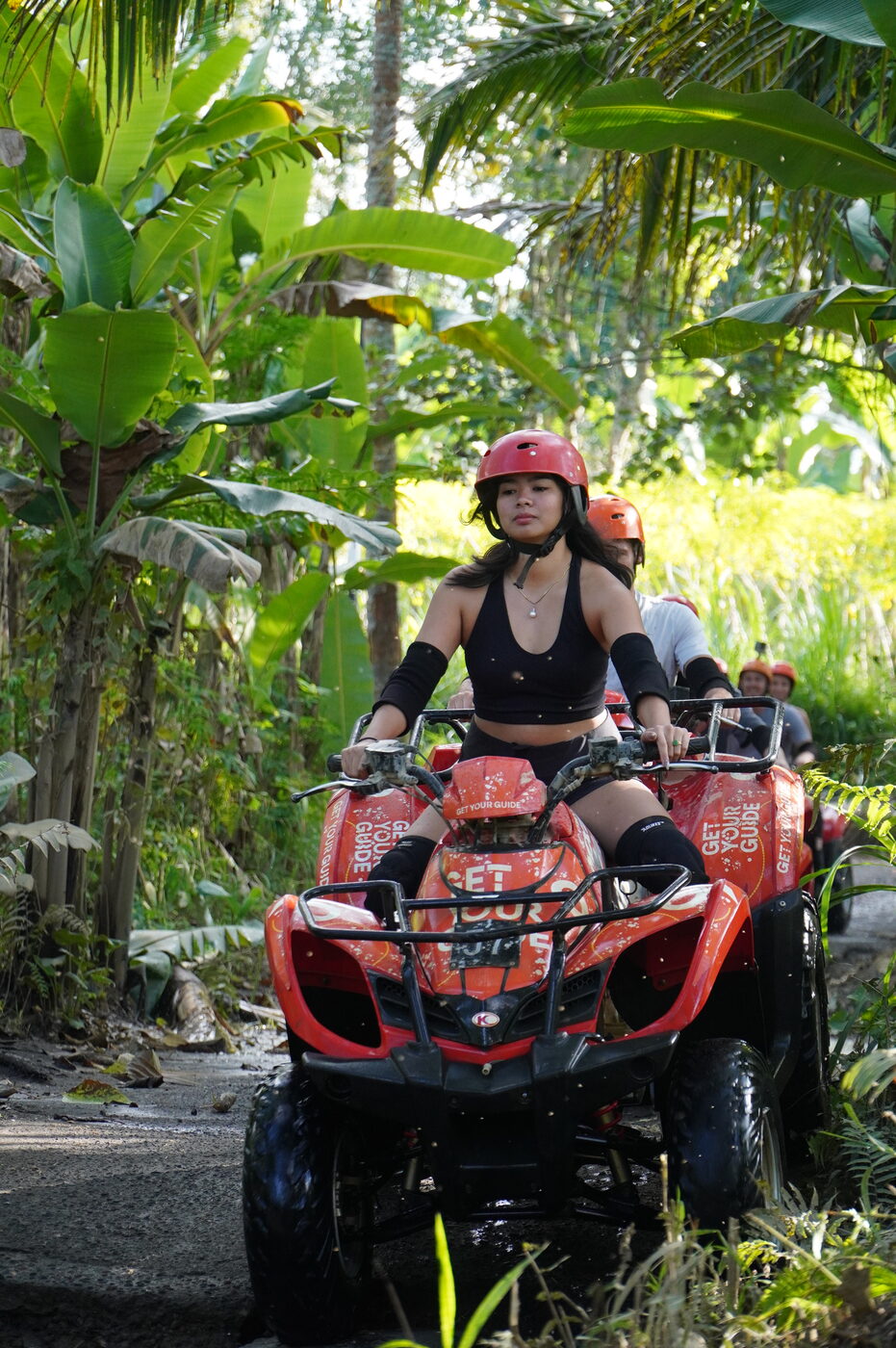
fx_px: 4375
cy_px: 674
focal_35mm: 117
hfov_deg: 11.7
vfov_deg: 17.5
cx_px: 448
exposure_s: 1/400
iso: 1000
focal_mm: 78
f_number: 4.5
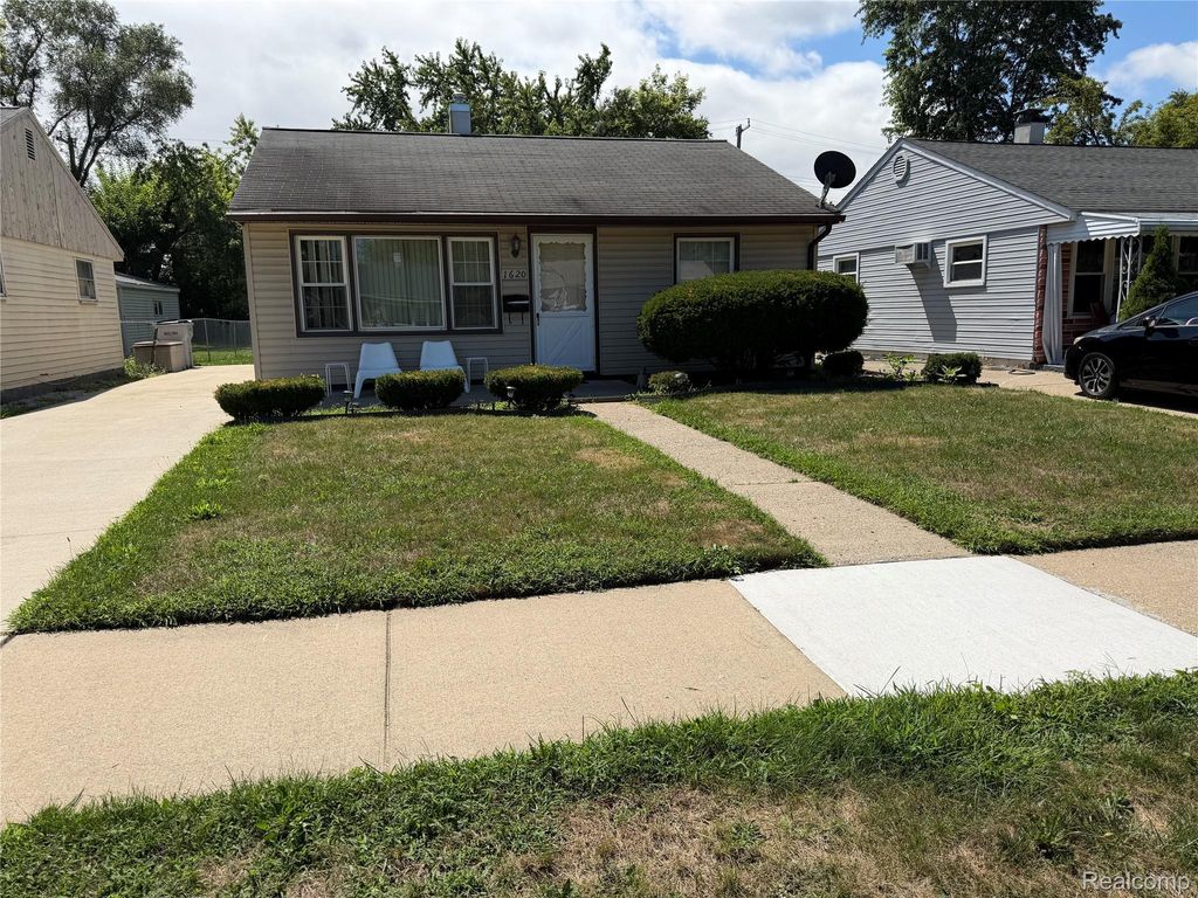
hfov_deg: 71.6
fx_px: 831
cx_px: 599
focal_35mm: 24
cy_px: 449
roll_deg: +2.3
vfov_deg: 56.8
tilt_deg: -9.9
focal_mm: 6.76
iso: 80
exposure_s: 1/6173
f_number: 1.78
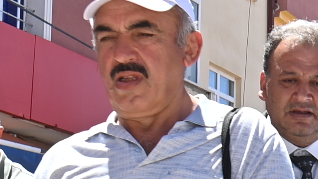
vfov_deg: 6.7
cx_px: 599
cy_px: 144
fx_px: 1535
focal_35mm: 182
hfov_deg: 10.9
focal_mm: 24
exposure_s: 1/250
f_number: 5.6
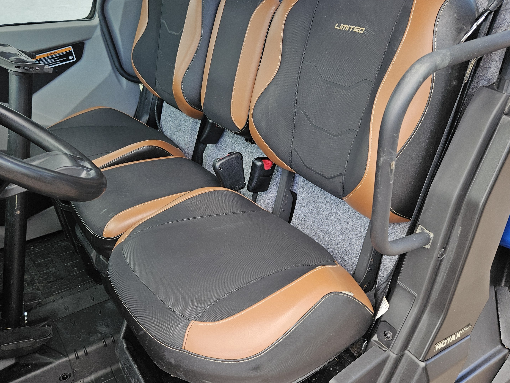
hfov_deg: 56.8
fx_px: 471
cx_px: 260
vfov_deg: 44.1
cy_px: 165
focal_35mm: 32
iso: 50
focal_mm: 5.4
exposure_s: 1/180
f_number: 1.8
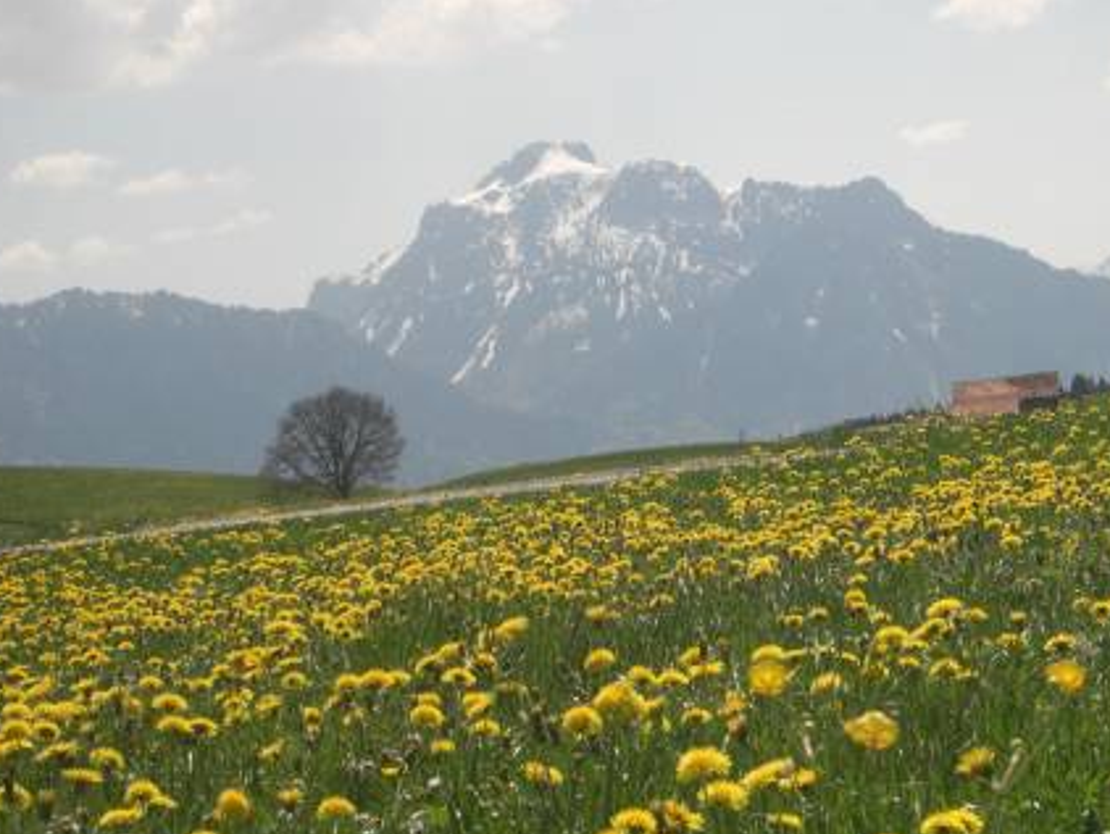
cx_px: 697
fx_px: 4043
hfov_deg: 15.6
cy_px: 460
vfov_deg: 11.8
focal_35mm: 126
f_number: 5.6
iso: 64
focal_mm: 15.8
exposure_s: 1/400
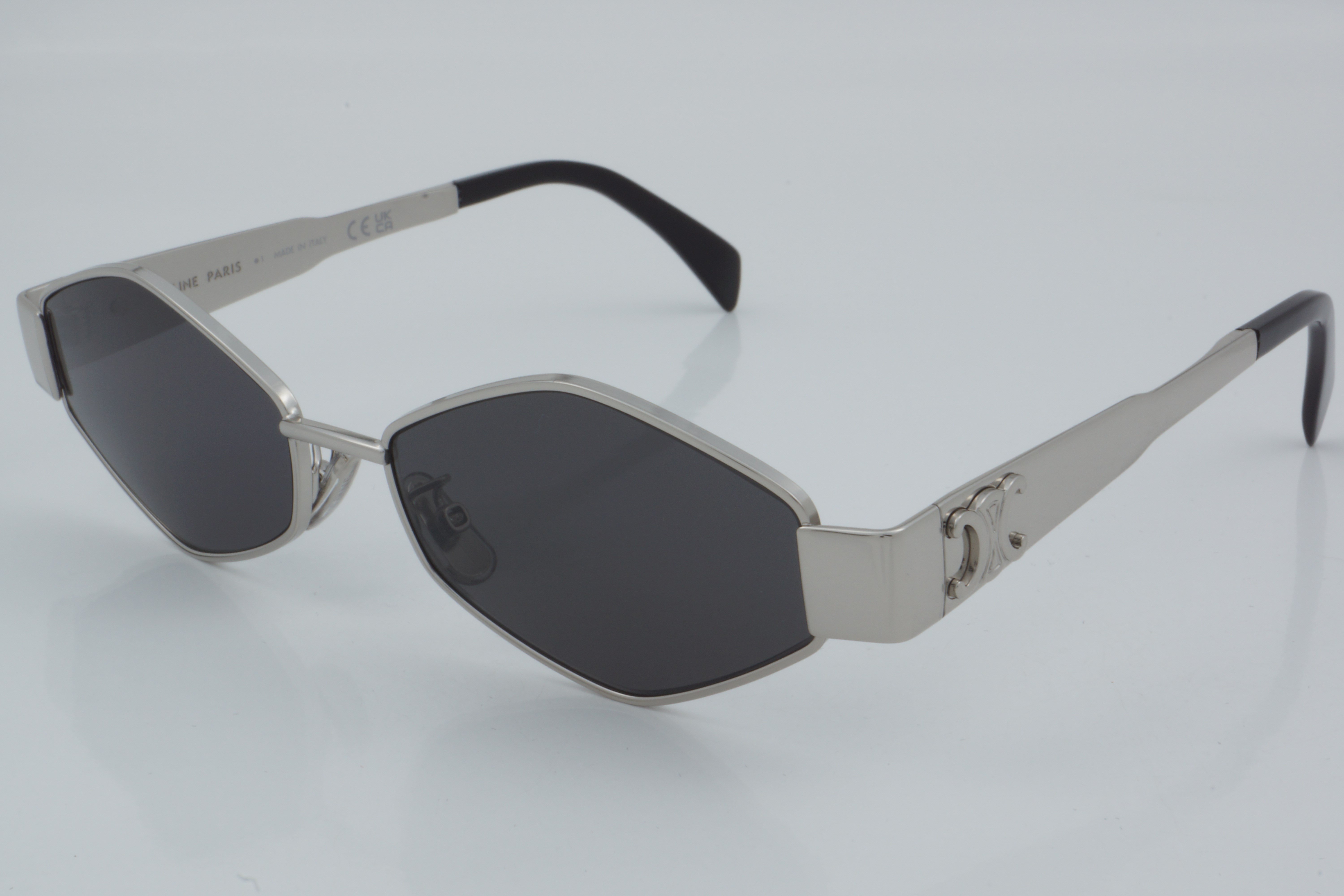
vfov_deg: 18.2
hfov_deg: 27.0
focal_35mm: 75
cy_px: 448
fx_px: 2800
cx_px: 672
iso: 100
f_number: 32
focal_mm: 50
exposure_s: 1/4
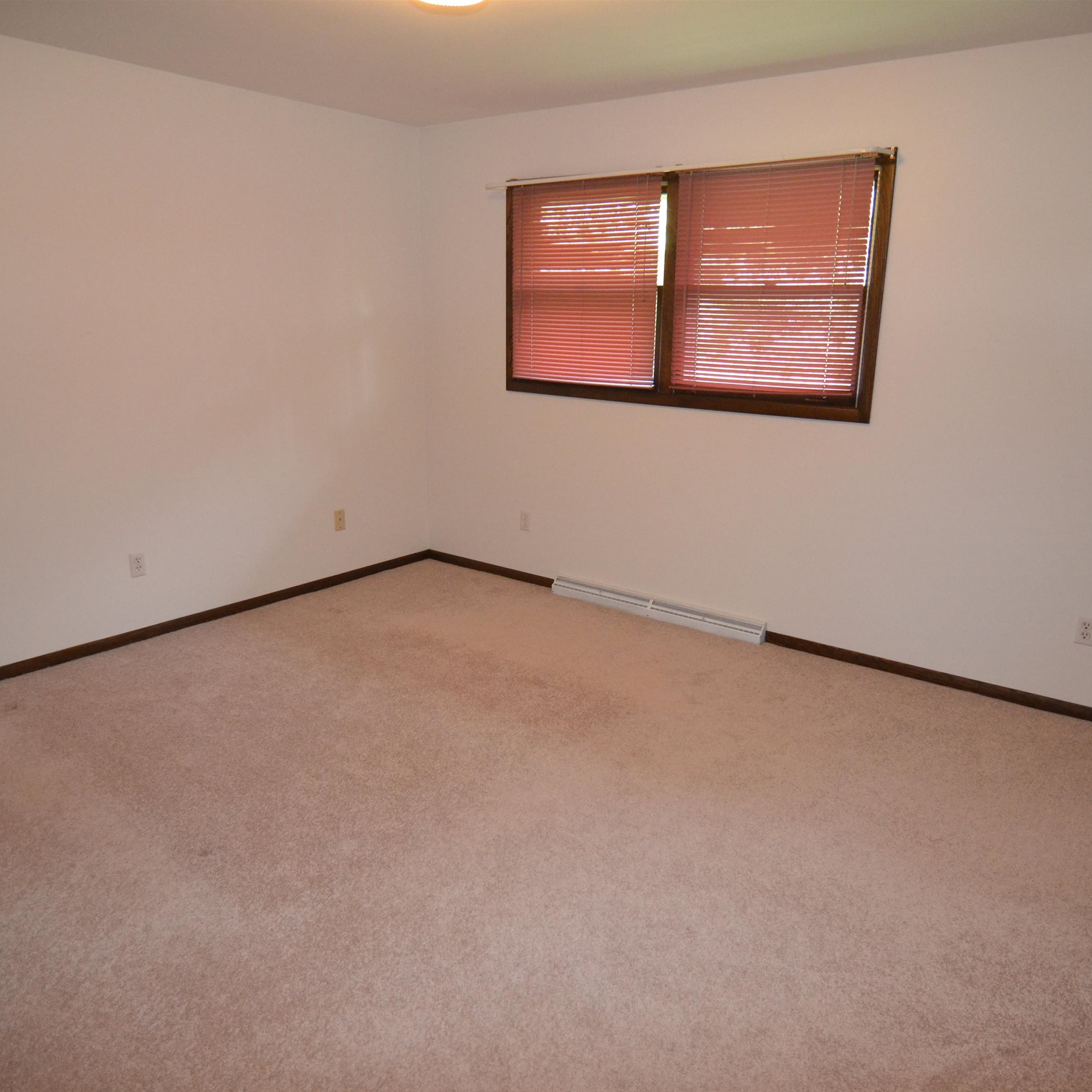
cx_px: 592
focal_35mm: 23
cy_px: 547
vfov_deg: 67.3
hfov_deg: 67.1
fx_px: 821
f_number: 4
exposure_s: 1/60
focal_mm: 12
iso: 2000
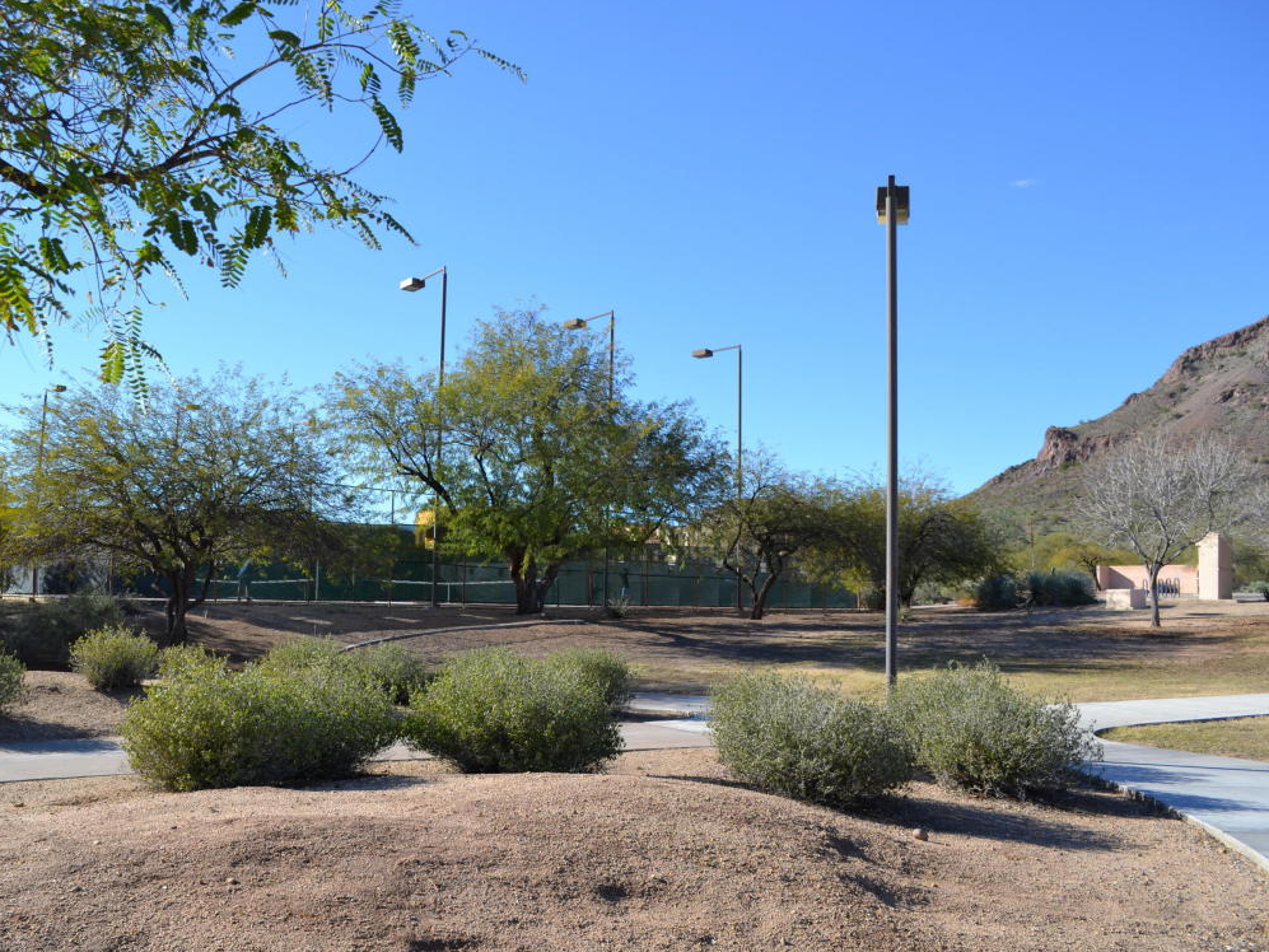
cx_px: 537
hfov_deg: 59.7
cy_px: 485
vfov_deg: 46.8
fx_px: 1100
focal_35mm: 30
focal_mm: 18
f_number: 8
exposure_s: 1/250
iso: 100
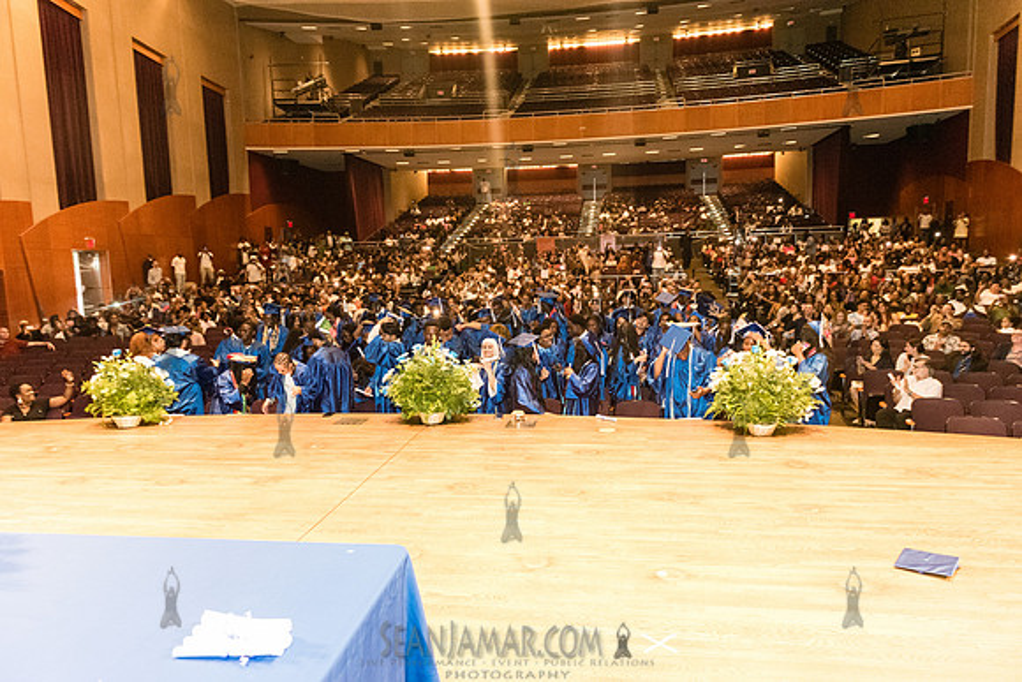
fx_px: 681
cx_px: 511
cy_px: 341
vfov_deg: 53.2
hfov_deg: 73.7
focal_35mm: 24
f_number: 3.5
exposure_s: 1/160
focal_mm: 24
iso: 8000
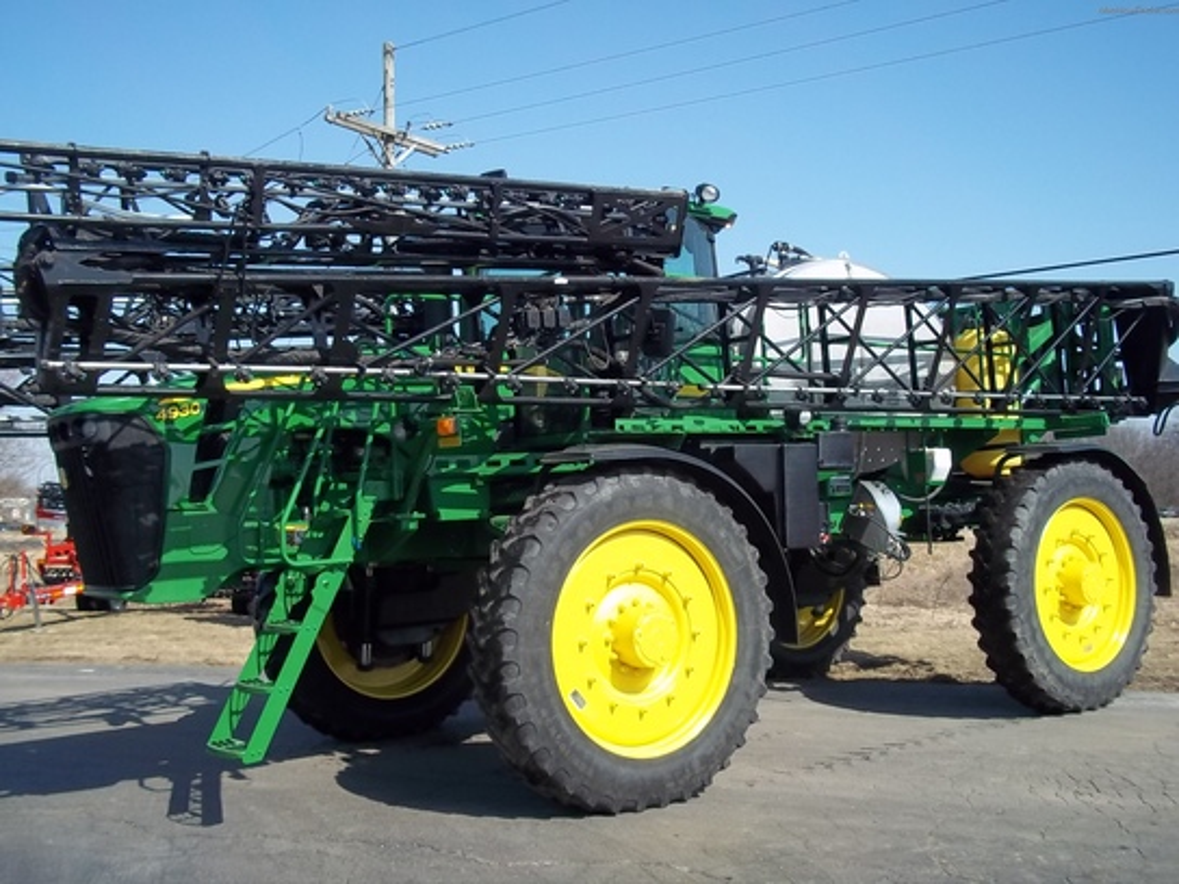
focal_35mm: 36
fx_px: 1226
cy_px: 442
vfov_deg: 39.7
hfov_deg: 51.4
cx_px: 590
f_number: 8
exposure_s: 1/160
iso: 80
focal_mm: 6.5
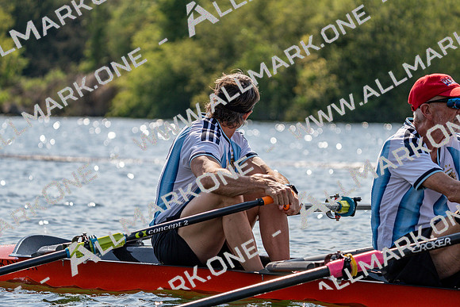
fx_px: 2556
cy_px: 154
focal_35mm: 200
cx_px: 230
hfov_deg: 10.3
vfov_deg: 6.9
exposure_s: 1/1600
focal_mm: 200
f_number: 5.6
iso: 200
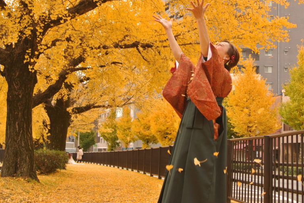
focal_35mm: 61
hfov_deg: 32.8
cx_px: 171
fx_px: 516
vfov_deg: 22.3
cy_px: 103
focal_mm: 16.9
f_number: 4.5
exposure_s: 1/200
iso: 100
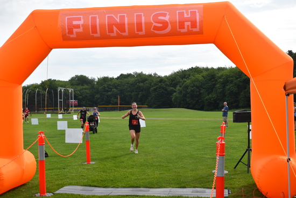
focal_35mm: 48
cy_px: 99
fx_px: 395
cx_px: 148
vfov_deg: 28.1
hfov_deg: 41.1
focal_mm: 32
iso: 400
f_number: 7.1
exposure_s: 1/1600
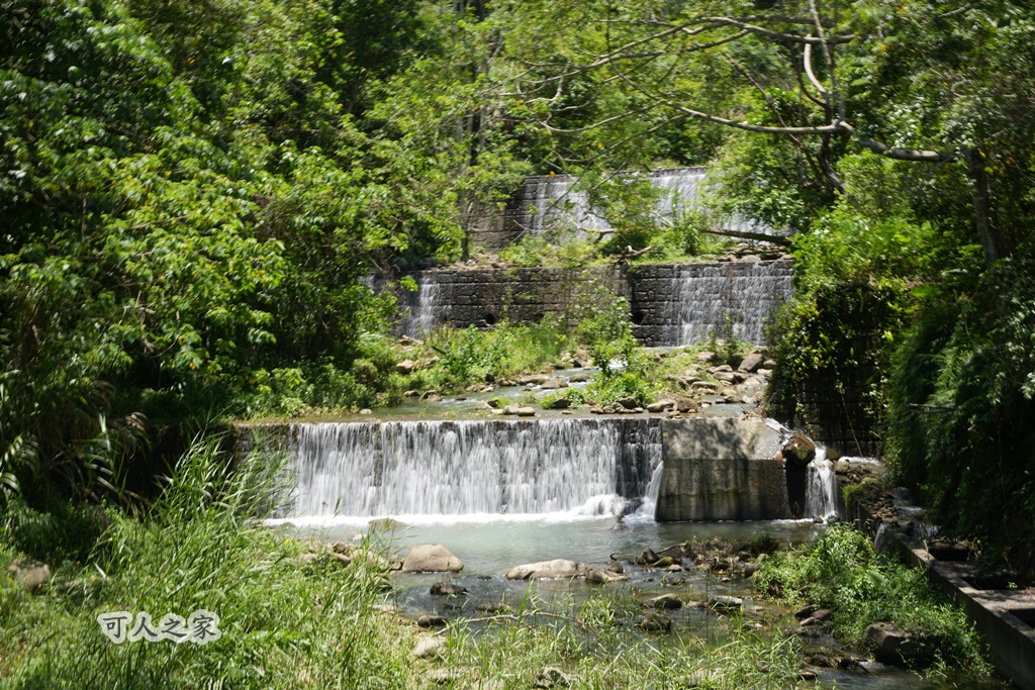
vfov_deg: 25.1
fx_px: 1550
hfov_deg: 36.9
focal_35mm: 54
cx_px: 518
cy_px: 345
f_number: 22
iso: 100
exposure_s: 1/13
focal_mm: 53.9
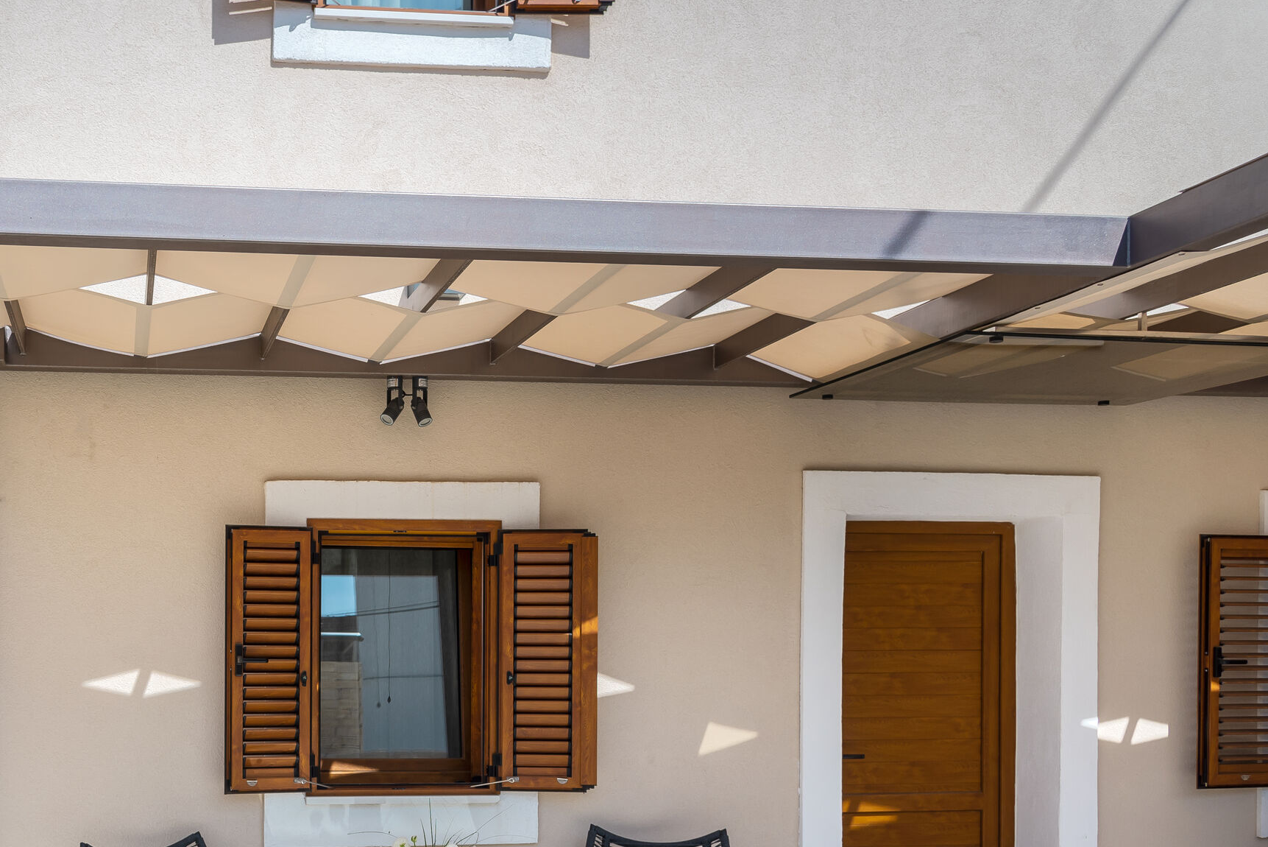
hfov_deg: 46.9
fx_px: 1374
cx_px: 253
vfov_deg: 33.5
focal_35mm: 39
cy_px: 646
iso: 100
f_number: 7.1
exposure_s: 1/640
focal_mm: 24
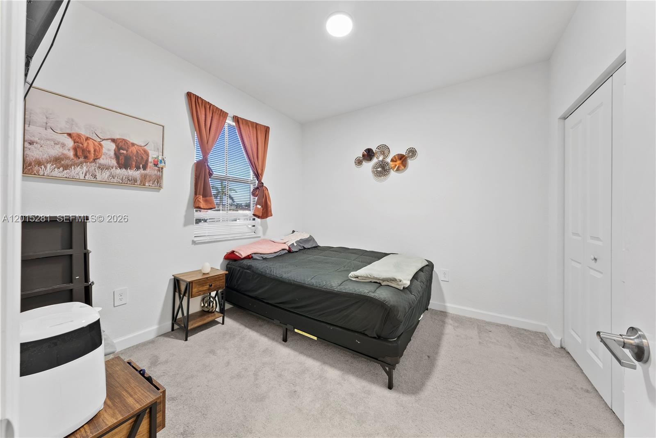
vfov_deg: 90.1
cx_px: 328
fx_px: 219
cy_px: 219
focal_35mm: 12
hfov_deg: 112.6
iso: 400
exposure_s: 2.5
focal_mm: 12
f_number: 8
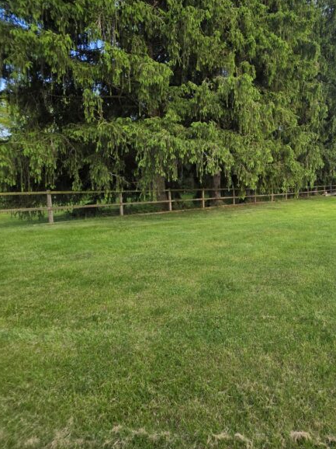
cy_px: 229
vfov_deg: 87.8
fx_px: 233
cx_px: 281
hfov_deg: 63.6
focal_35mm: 18
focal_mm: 2.2
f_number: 1.9
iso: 20
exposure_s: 1/120
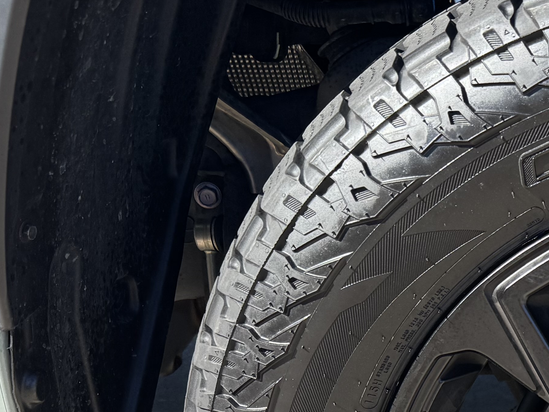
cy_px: 553
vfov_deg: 18.0
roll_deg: +3.0
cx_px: 662
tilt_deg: -29.0
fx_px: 1205
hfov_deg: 23.4
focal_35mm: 76
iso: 80
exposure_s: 1/1560
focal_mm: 6.76
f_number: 1.78
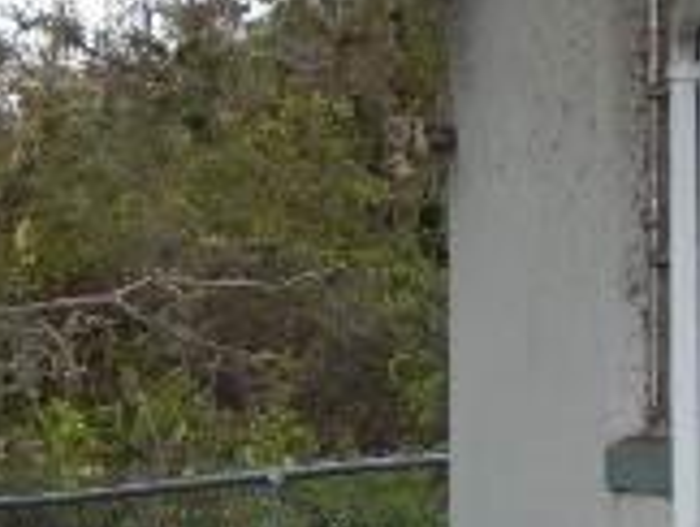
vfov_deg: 3.6
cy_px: 95
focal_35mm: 410
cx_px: 389
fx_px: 8303
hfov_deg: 4.8
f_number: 4.5
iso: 125
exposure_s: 1/320
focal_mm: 18.7
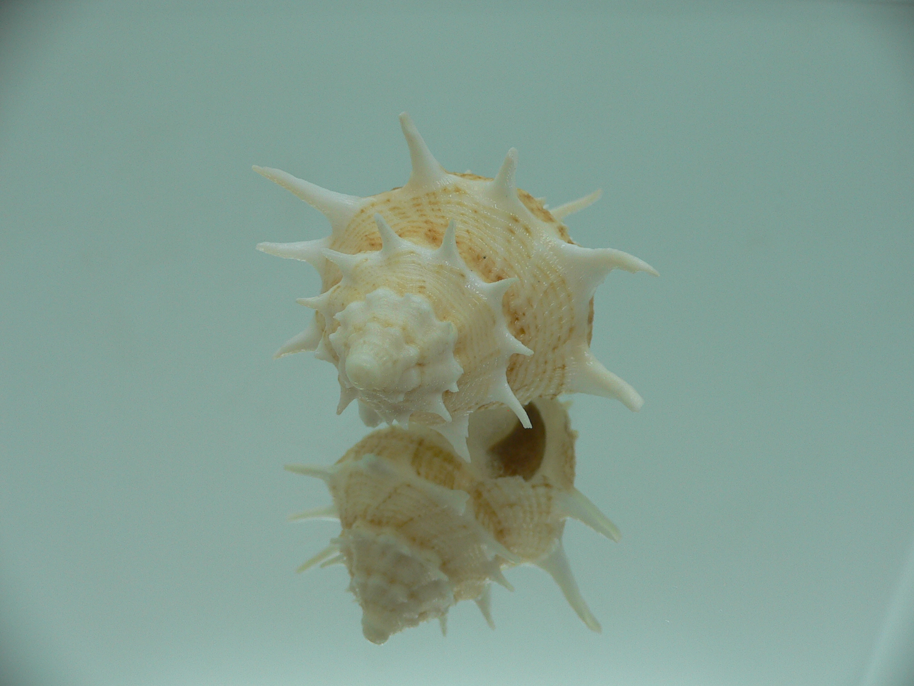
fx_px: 924
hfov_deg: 52.6
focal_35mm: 35
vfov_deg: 40.7
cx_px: 457
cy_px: 343
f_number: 2.8
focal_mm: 4.6
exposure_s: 1/80
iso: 80
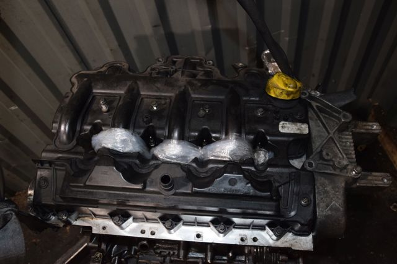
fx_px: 347
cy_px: 132
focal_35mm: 32
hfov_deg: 59.5
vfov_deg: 41.7
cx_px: 198
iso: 800
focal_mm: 21
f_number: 5
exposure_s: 1/60
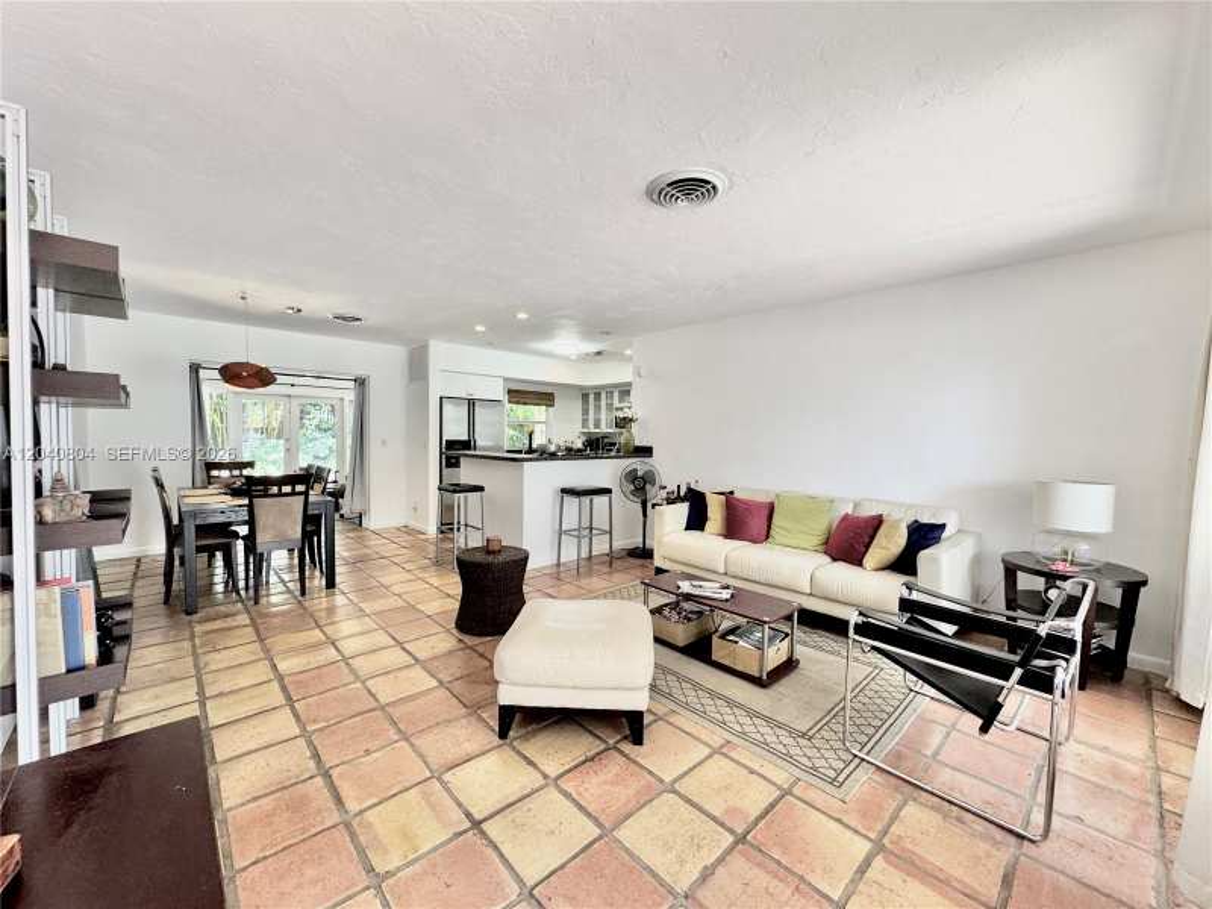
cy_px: 454
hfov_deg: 102.1
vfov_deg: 85.7
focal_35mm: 14
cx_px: 606
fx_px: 490
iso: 160
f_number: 2.2
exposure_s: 1/60
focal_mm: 2.22
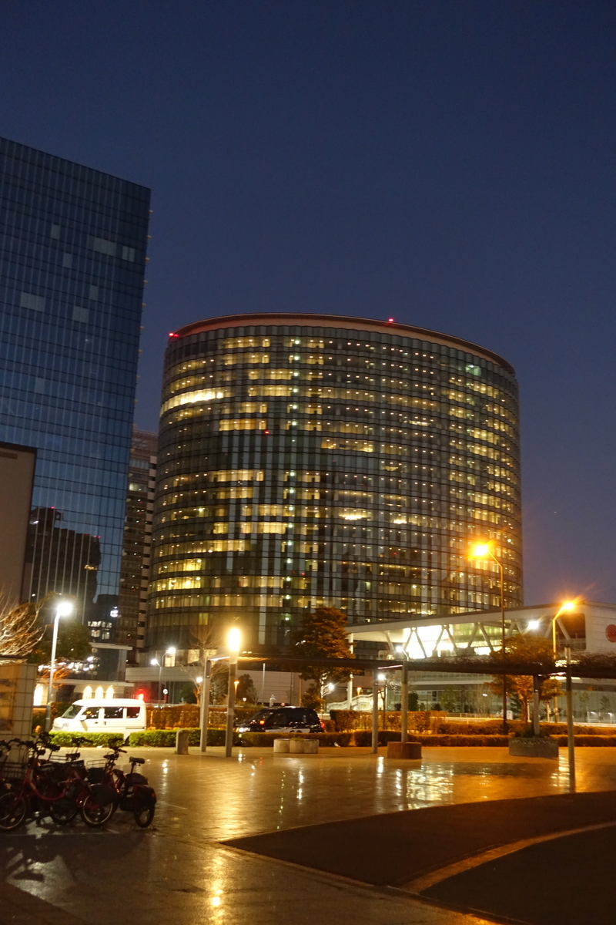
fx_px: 950
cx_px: 308
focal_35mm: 37
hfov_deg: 35.9
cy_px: 462
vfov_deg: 51.9
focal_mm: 13.72
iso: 1600
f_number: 2.8
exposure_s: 1/6
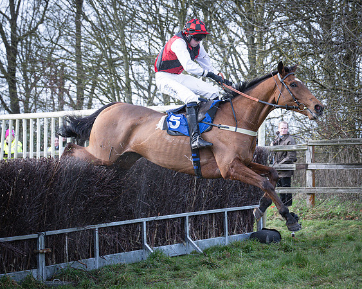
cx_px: 224
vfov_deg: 13.1
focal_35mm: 118
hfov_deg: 16.3
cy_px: 122
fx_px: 1260
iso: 800
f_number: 4
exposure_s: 1/1000
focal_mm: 70
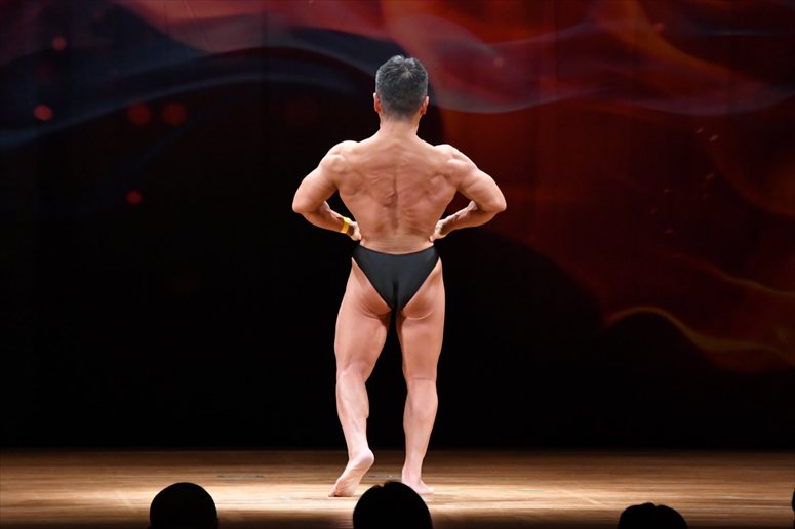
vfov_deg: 5.4
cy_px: 264
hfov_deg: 8.1
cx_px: 398
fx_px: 5629
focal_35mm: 255
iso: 4000
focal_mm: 170
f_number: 5.6
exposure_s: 1/400
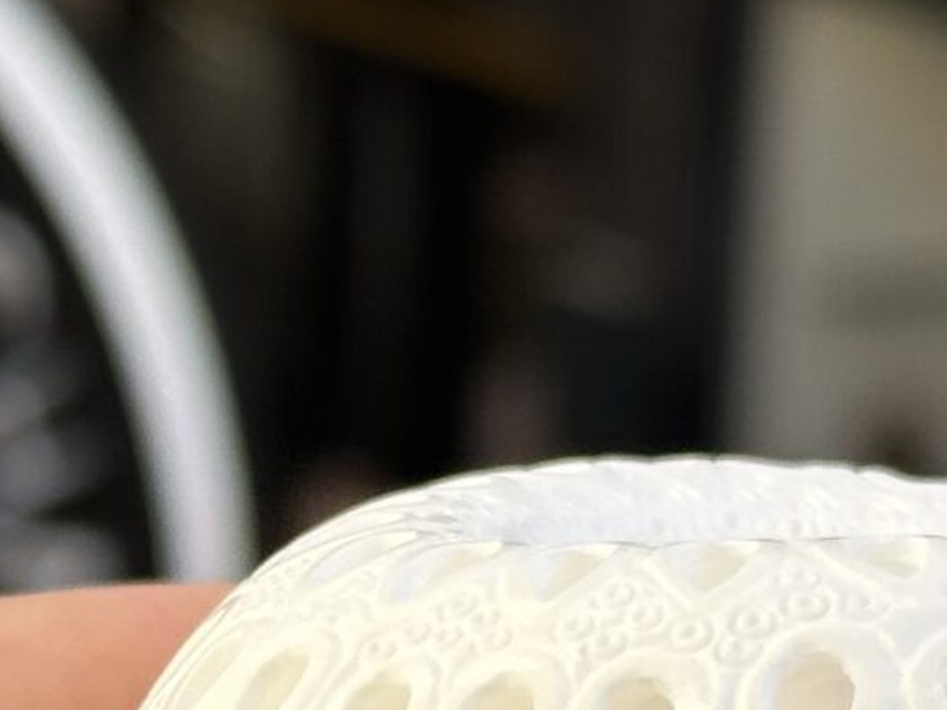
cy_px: 906
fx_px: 6427
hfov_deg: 8.3
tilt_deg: -18.7
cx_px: -190
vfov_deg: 6.3
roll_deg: -1.1
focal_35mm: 235
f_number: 1.78
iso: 64
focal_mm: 6.86
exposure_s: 1/1050
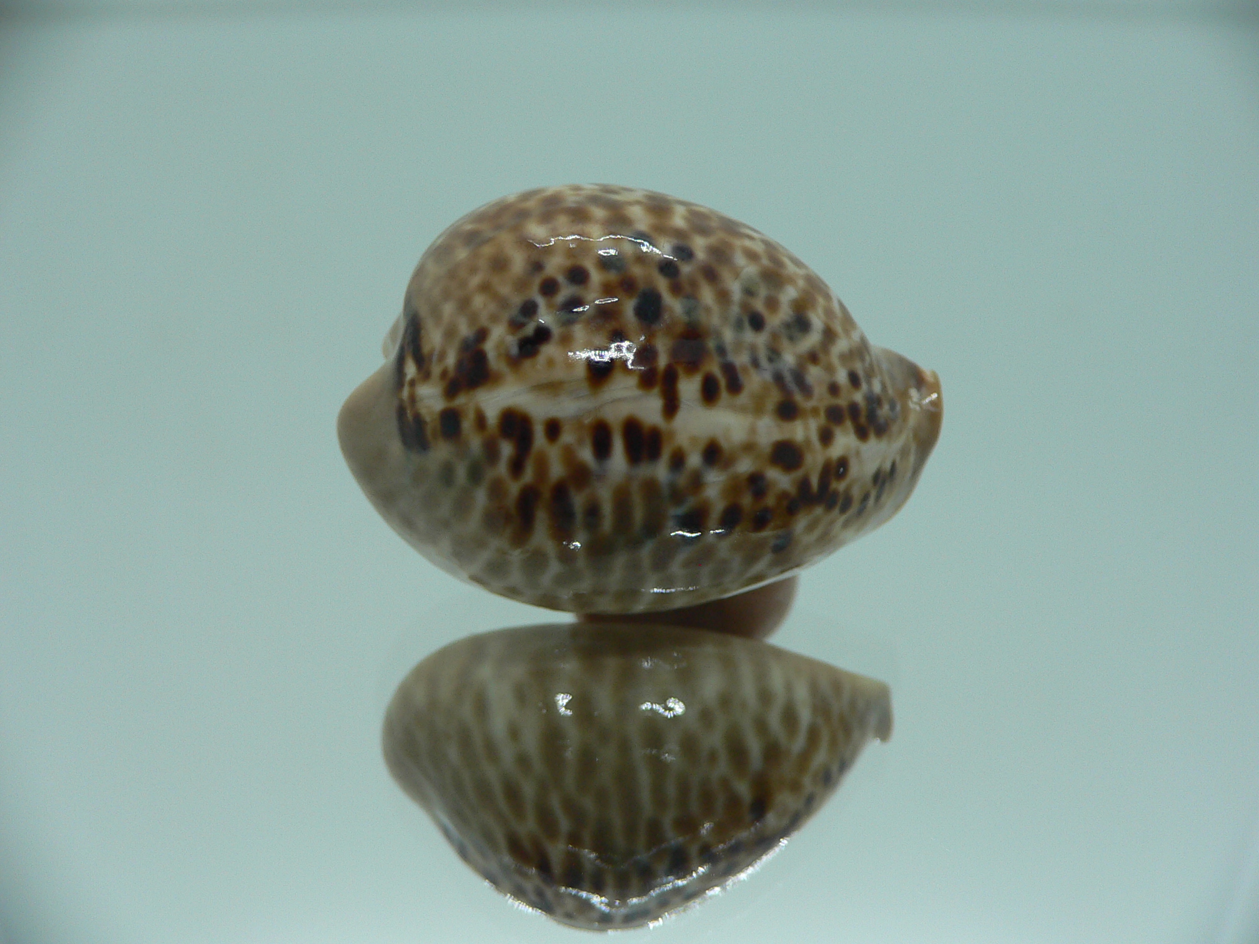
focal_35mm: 35
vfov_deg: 40.7
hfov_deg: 52.6
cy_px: 472
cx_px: 630
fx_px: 1273
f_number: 2.8
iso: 80
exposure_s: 1/60
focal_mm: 4.6
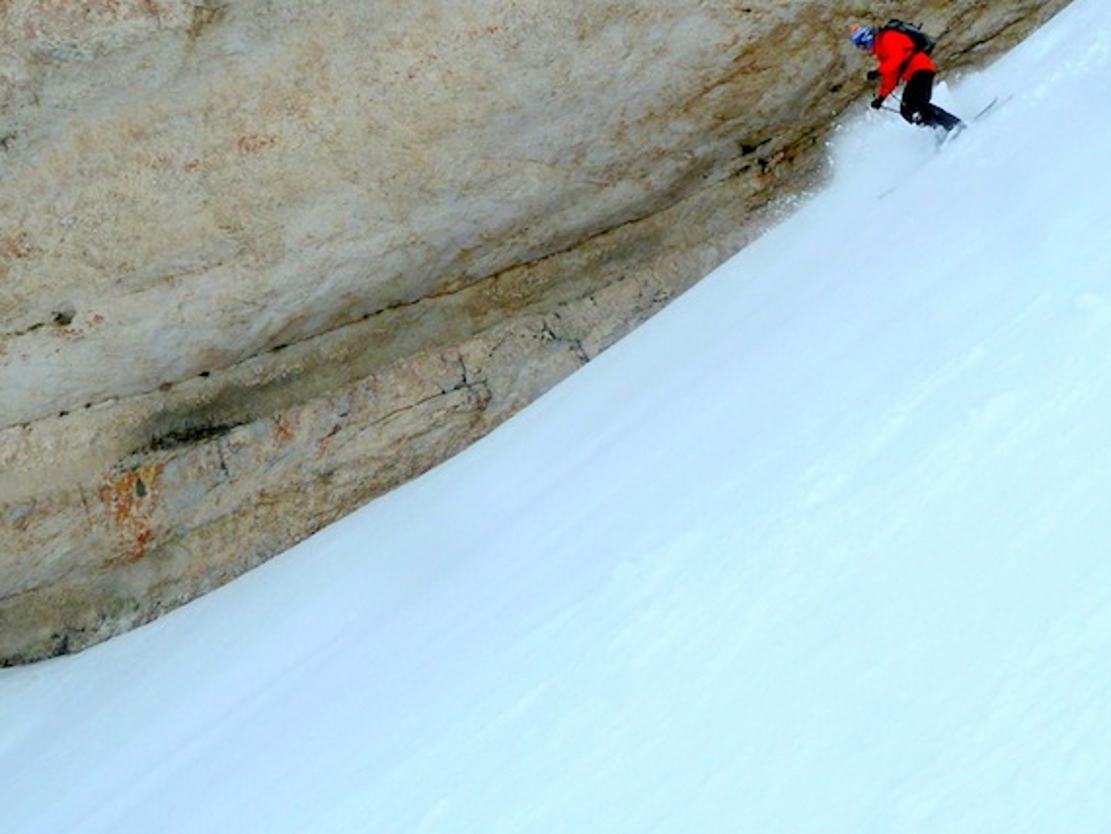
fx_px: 1220
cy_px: 220
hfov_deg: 48.7
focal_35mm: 38
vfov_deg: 36.9
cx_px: 653
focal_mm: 4.1
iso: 80
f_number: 5.6
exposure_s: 1/500
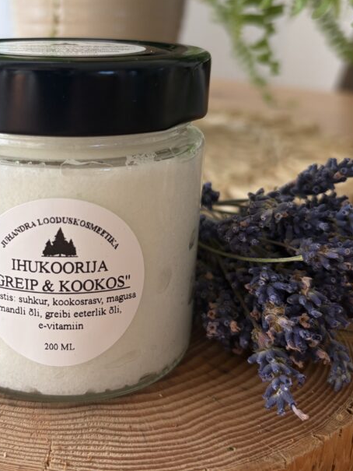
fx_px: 598
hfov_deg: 32.1
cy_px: 195
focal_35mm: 44
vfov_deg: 42.8
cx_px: 75
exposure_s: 1/232
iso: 40
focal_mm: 5.96
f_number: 1.6
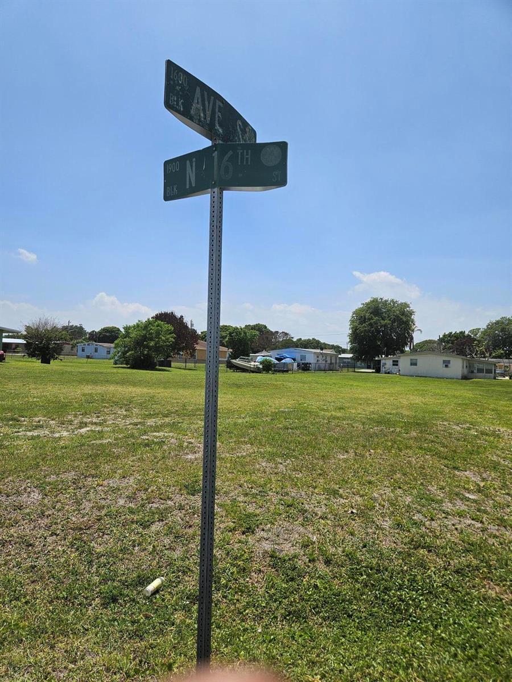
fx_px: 454
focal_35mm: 23
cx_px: 256
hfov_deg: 58.9
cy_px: 341
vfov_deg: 73.9
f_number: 1.8
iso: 25
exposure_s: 1/3913
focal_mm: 5.4
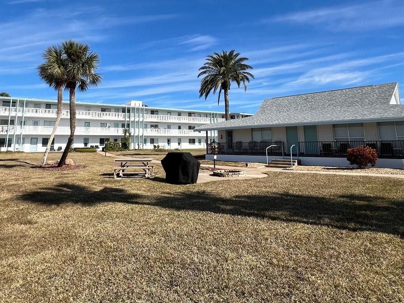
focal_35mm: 22
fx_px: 257
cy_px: 95
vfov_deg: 59.3
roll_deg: +1.0
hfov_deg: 76.3
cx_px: 189
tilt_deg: +9.2
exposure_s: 1/2481
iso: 32
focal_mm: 1.57
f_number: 1.8
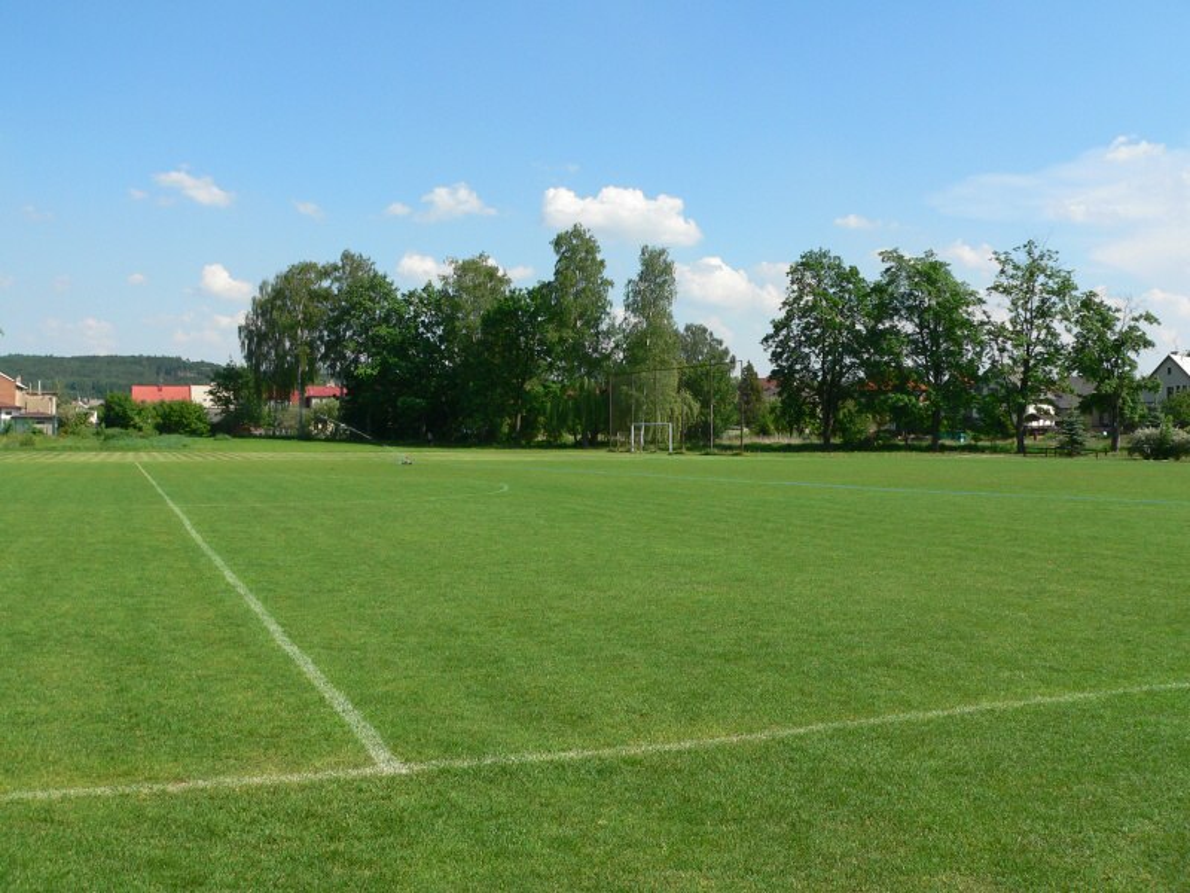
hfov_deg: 51.4
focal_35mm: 36
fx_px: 1238
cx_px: 595
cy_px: 446
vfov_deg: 39.7
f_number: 4.6
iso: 80
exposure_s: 1/500
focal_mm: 6
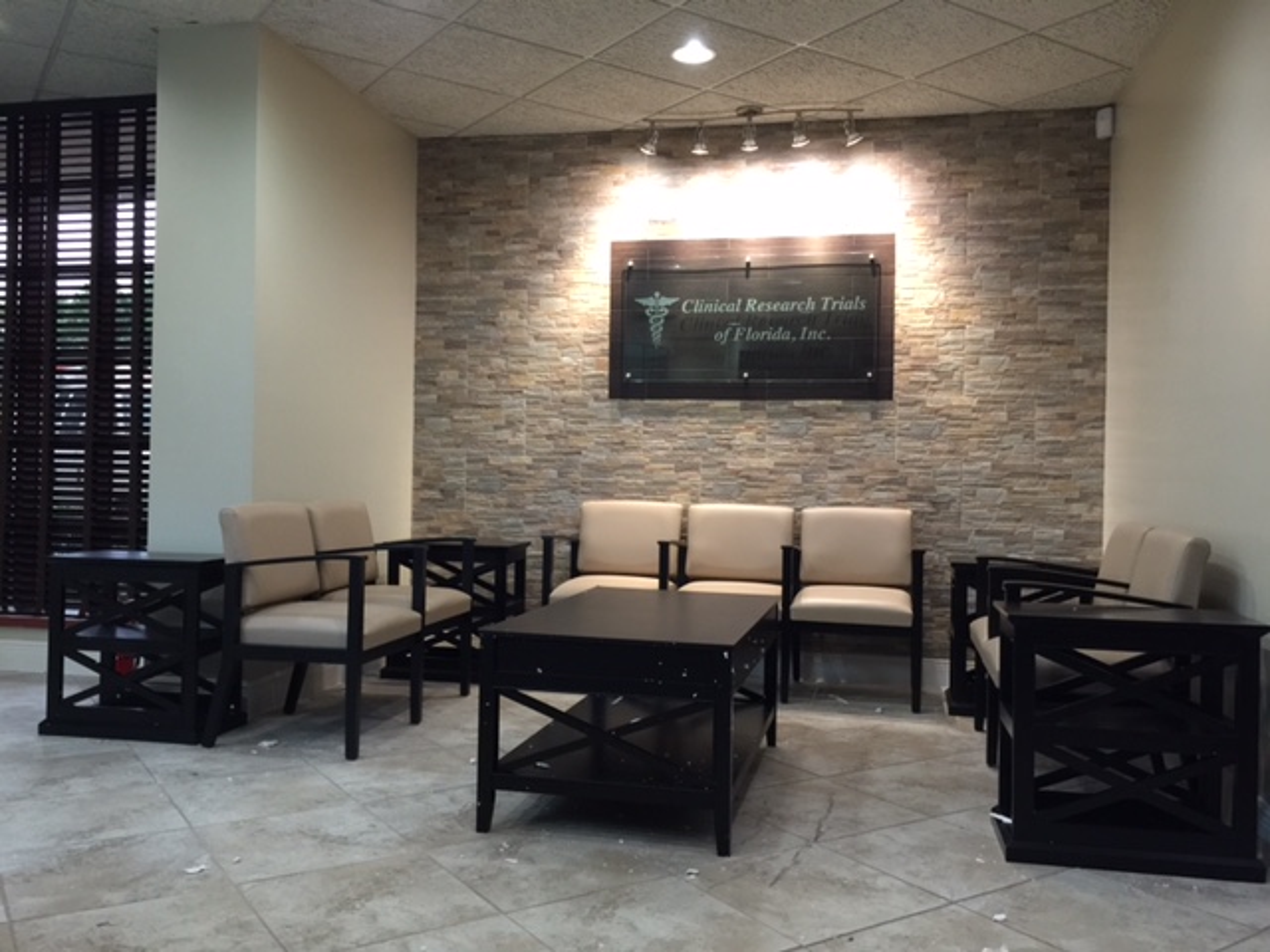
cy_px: 476
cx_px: 635
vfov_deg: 48.2
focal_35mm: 29
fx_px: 1064
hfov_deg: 61.7
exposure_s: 1/15
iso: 100
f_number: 2.2
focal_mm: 4.15
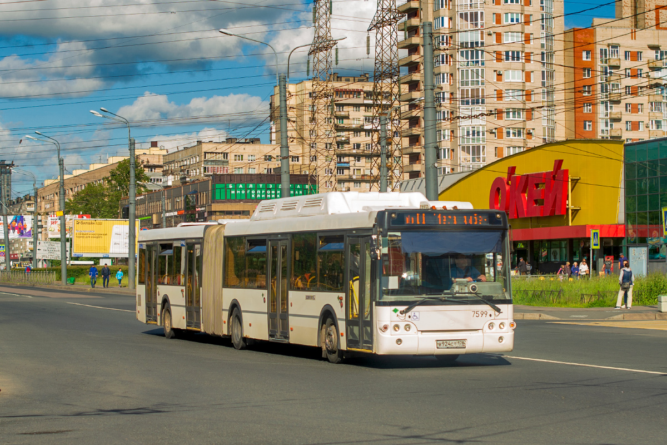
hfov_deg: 39.6
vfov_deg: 27.0
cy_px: 222
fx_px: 926
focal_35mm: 50
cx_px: 334
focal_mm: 50
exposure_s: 1/1250
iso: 50
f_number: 3.5
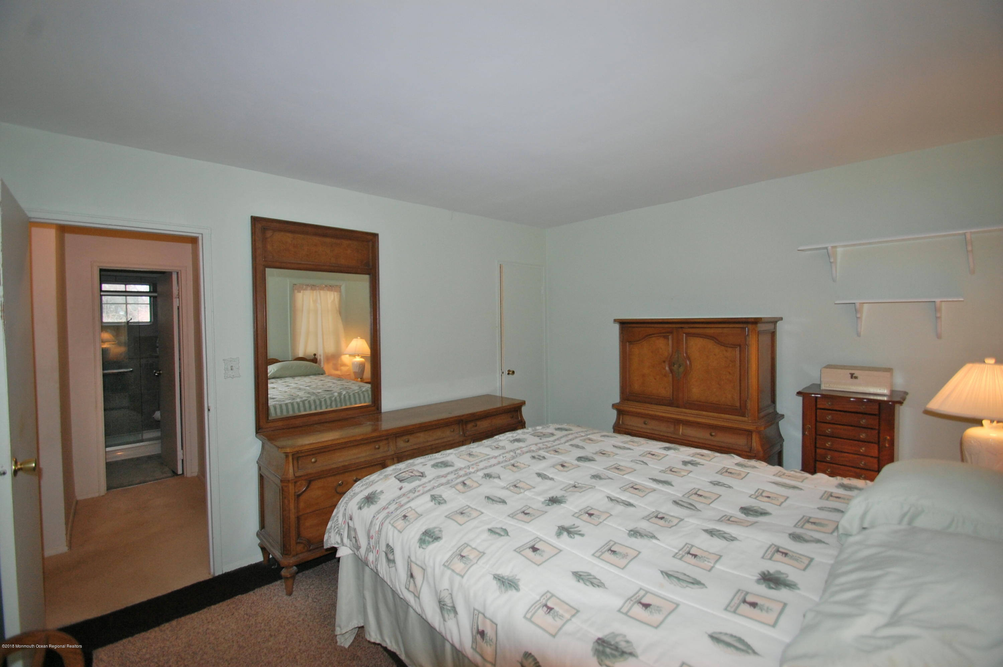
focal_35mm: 15
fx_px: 417
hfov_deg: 100.4
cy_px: 334
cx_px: 502
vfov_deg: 77.2
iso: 400
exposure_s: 1/60
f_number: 4
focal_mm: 10
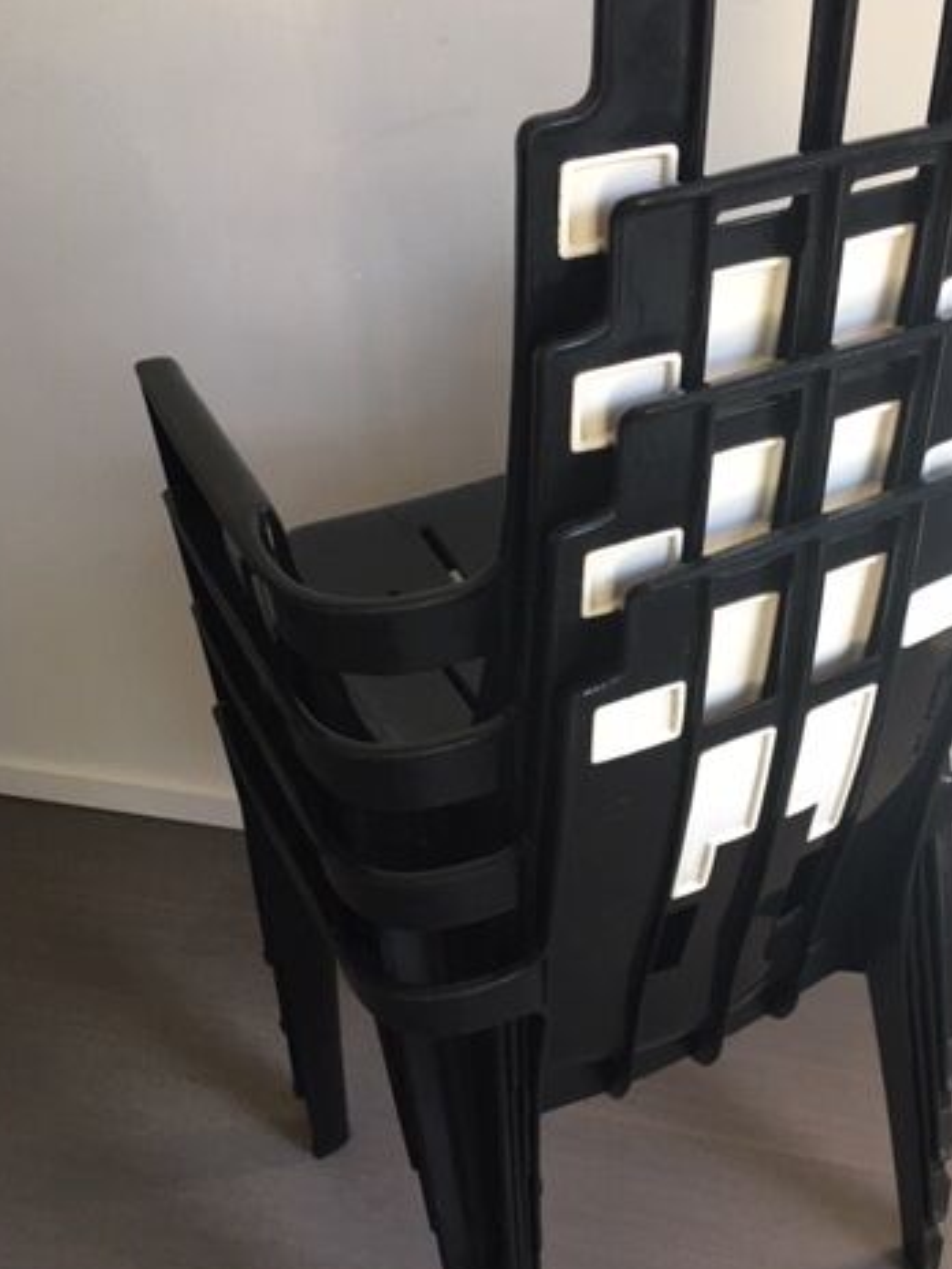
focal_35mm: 40
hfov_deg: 35.7
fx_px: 1467
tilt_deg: -37.7
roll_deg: +3.1
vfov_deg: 46.7
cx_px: 624
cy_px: 697
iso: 50
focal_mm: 4.15
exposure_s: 1/33
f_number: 2.2
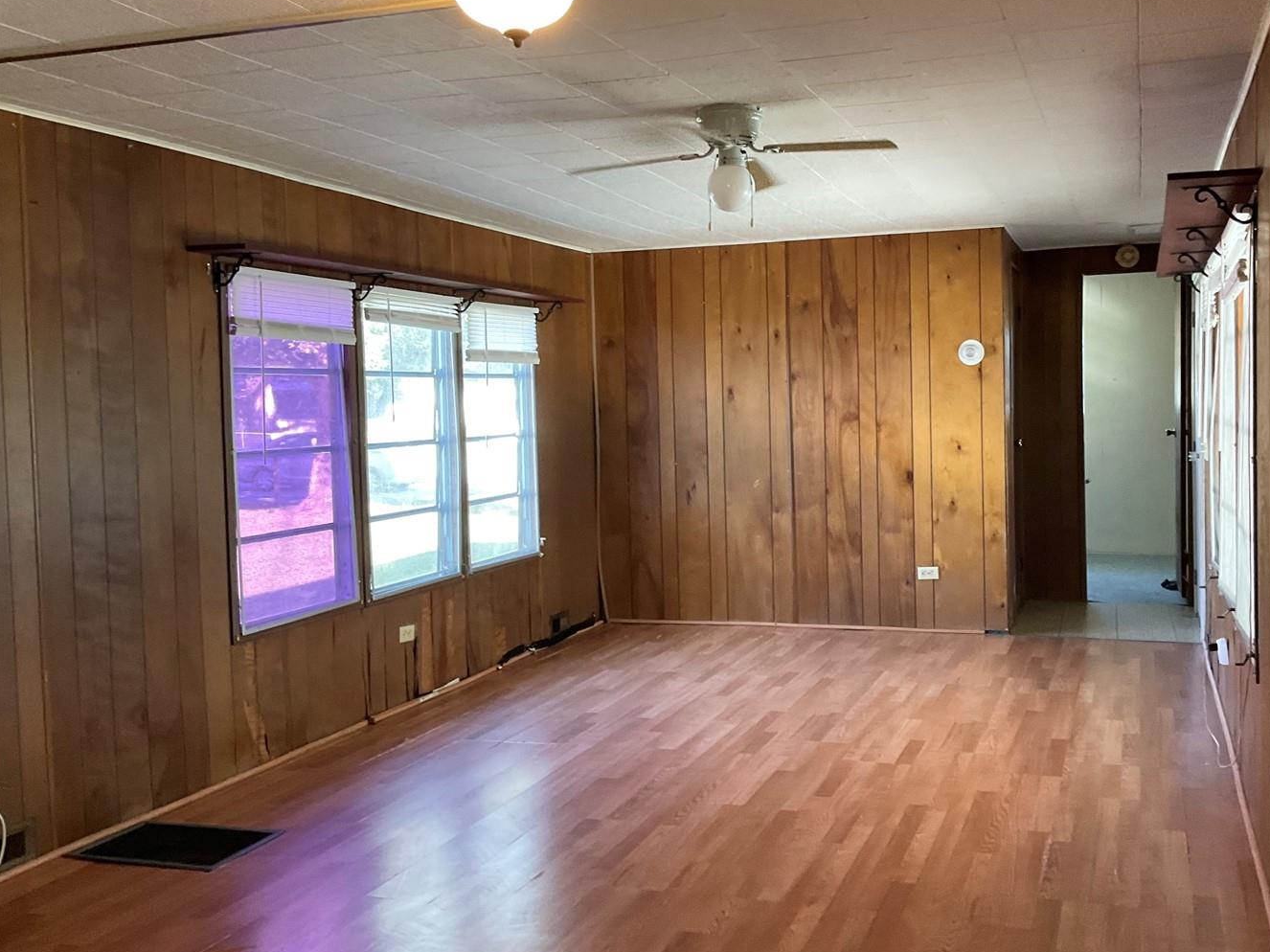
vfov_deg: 40.7
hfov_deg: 52.3
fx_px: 1284
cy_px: 453
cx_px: 762
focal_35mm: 35
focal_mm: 3
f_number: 1.8
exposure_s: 1/60
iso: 125
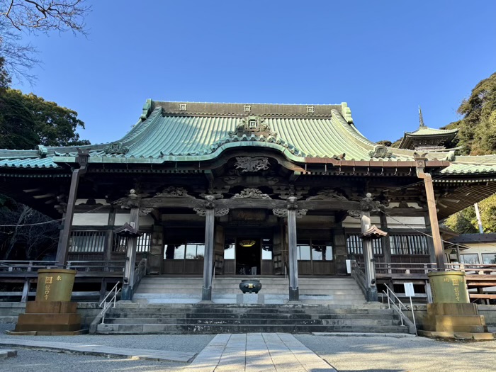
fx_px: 373
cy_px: 186
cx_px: 248
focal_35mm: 26
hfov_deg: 67.3
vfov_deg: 53.1
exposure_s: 1/1016
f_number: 1.6
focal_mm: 5.96
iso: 50
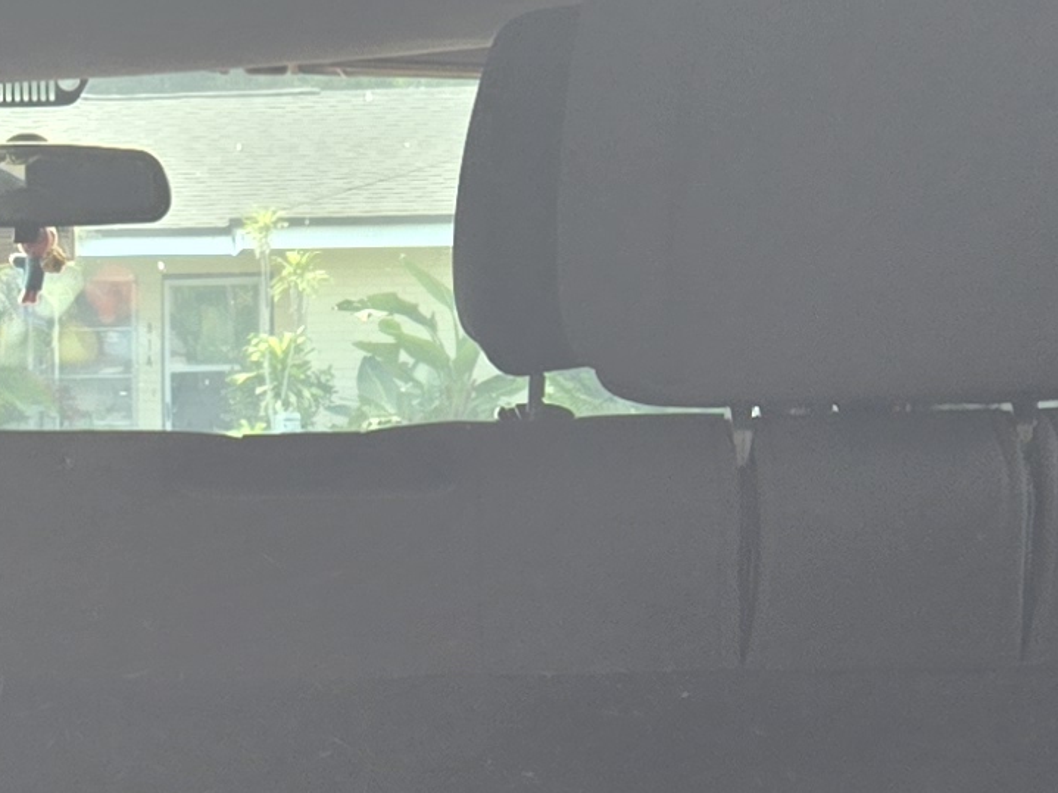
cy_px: 1355
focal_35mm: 128
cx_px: -66
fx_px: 3912
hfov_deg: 15.1
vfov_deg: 10.9
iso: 32
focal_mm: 5.4
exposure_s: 1/180
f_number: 1.8
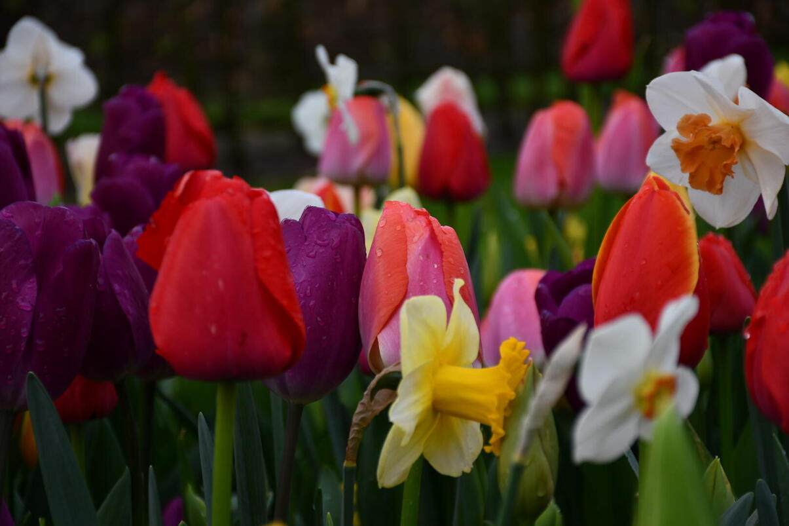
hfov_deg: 17.1
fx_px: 2629
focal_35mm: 120
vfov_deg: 11.4
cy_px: 263
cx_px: 394
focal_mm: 80
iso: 200
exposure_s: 1/200
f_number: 5.3
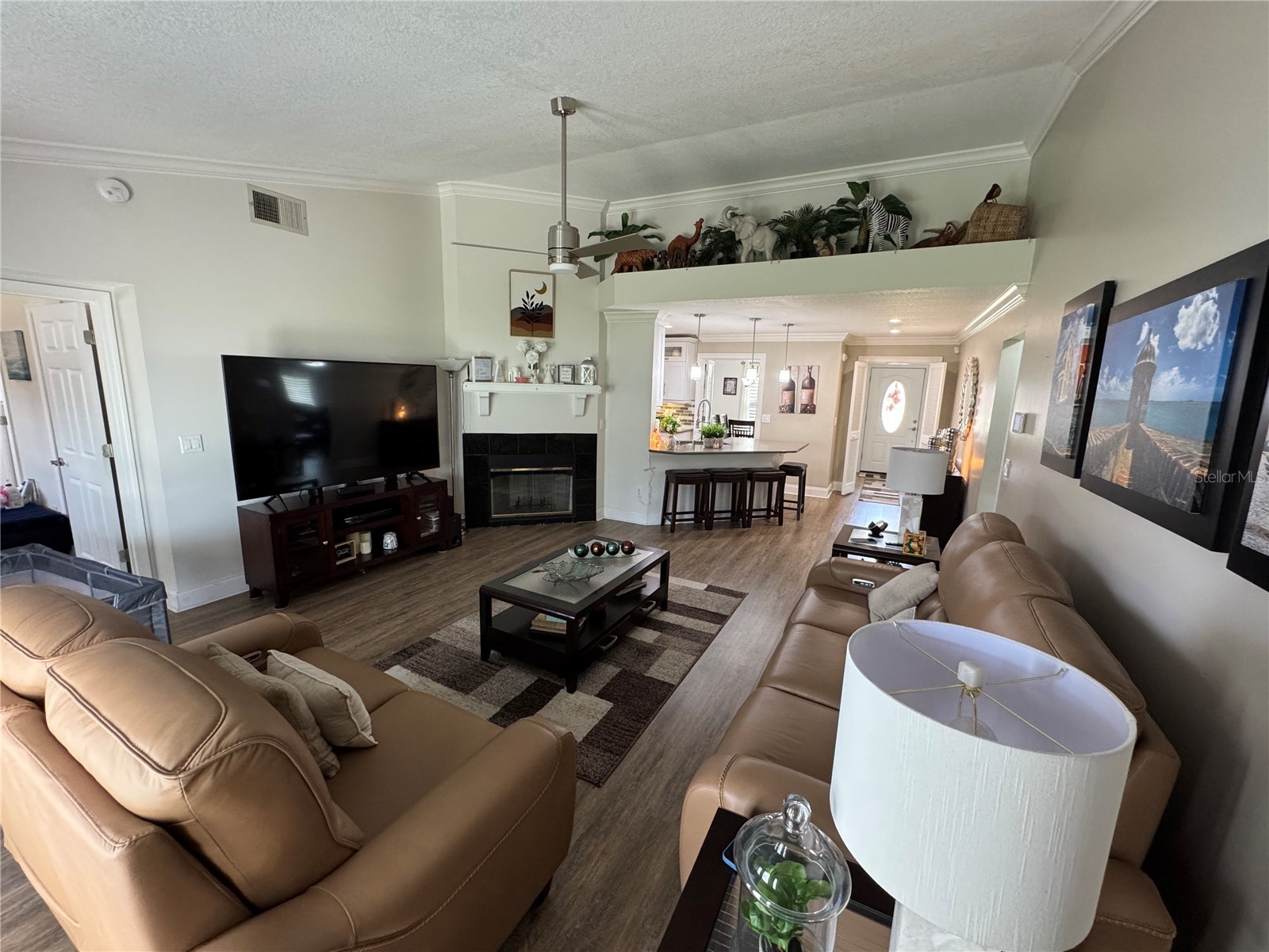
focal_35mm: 14
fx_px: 513
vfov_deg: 85.7
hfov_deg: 102.1
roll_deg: -2.6
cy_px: 476
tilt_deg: -11.5
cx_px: 634
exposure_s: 1/60
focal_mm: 2.22
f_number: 2.2
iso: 320
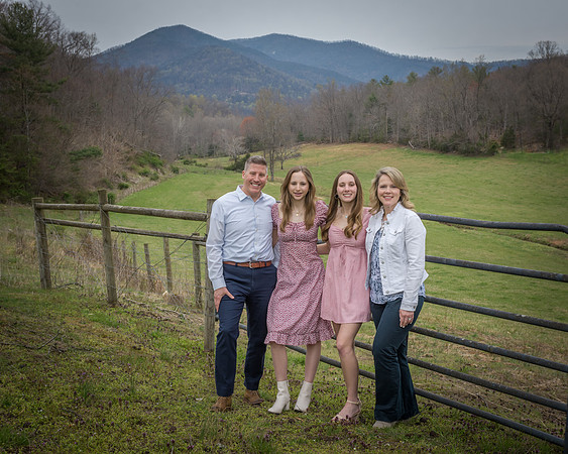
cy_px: 226
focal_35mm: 42
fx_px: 704
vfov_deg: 35.8
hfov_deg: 43.9
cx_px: 315
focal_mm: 24
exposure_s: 1/250
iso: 140
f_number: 8
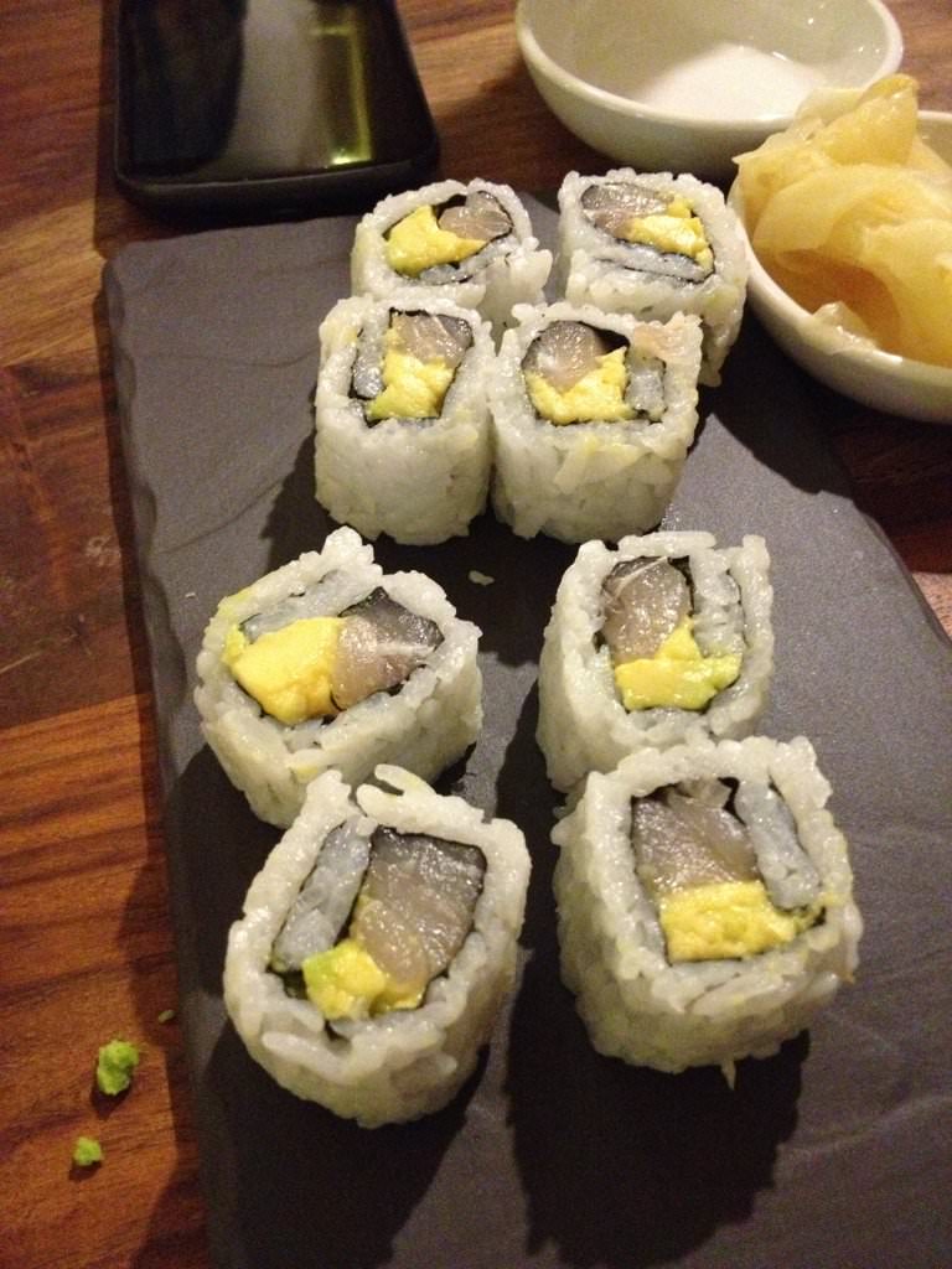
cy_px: 634
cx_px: 476
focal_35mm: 35
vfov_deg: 52.6
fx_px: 1283
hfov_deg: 40.7
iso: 800
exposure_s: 1/15
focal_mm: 4.28
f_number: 2.4
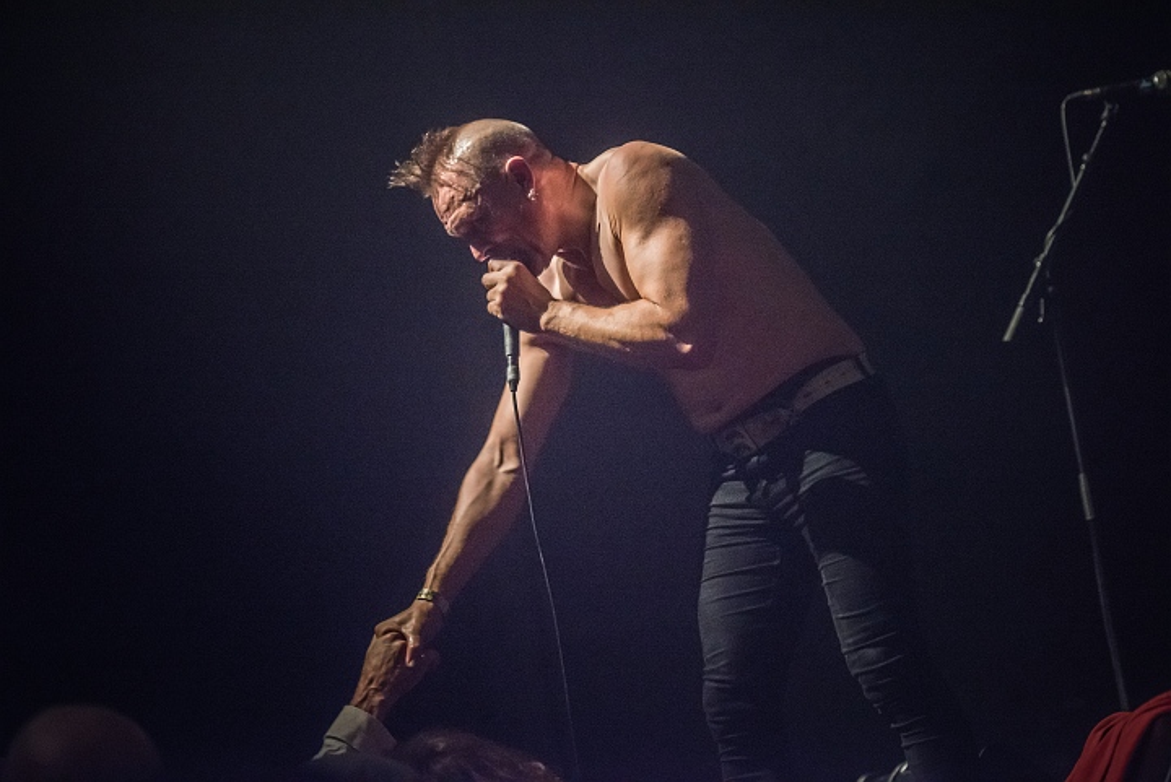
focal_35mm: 98
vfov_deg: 14.0
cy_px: 391
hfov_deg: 20.8
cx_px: 586
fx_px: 3190
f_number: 2.8
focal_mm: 98
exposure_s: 1/80
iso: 2500
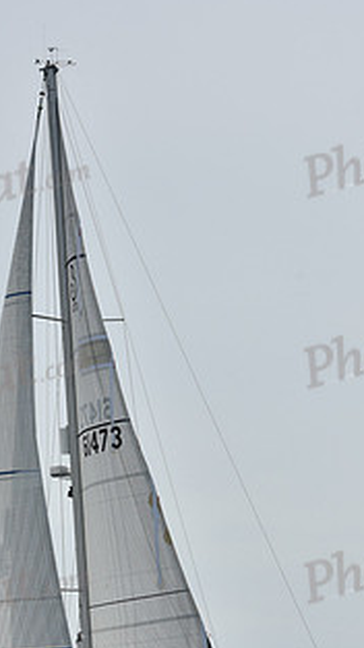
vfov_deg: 11.3
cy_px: 472
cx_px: 198
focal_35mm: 190
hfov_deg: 6.4
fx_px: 3261
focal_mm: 98
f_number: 10
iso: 320
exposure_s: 1/1250
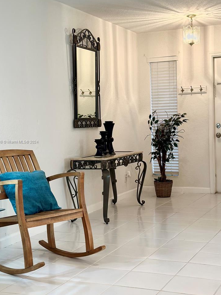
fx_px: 511
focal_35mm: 60
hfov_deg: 24.4
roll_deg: +0.8
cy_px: 142
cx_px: 120
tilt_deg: -2.8
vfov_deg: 32.2
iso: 125
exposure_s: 1/60
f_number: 1.78
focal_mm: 6.86
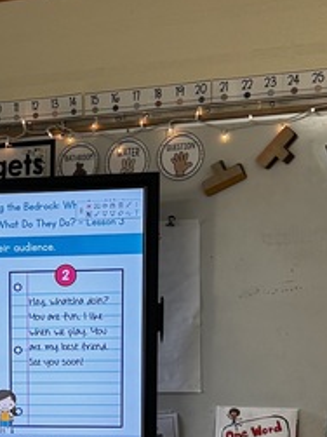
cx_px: -57
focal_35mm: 98
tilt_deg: -7.9
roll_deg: +0.7
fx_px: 1235
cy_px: 435
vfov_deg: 19.5
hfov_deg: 14.6
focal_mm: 6.76
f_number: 1.78
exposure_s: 1/60
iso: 125
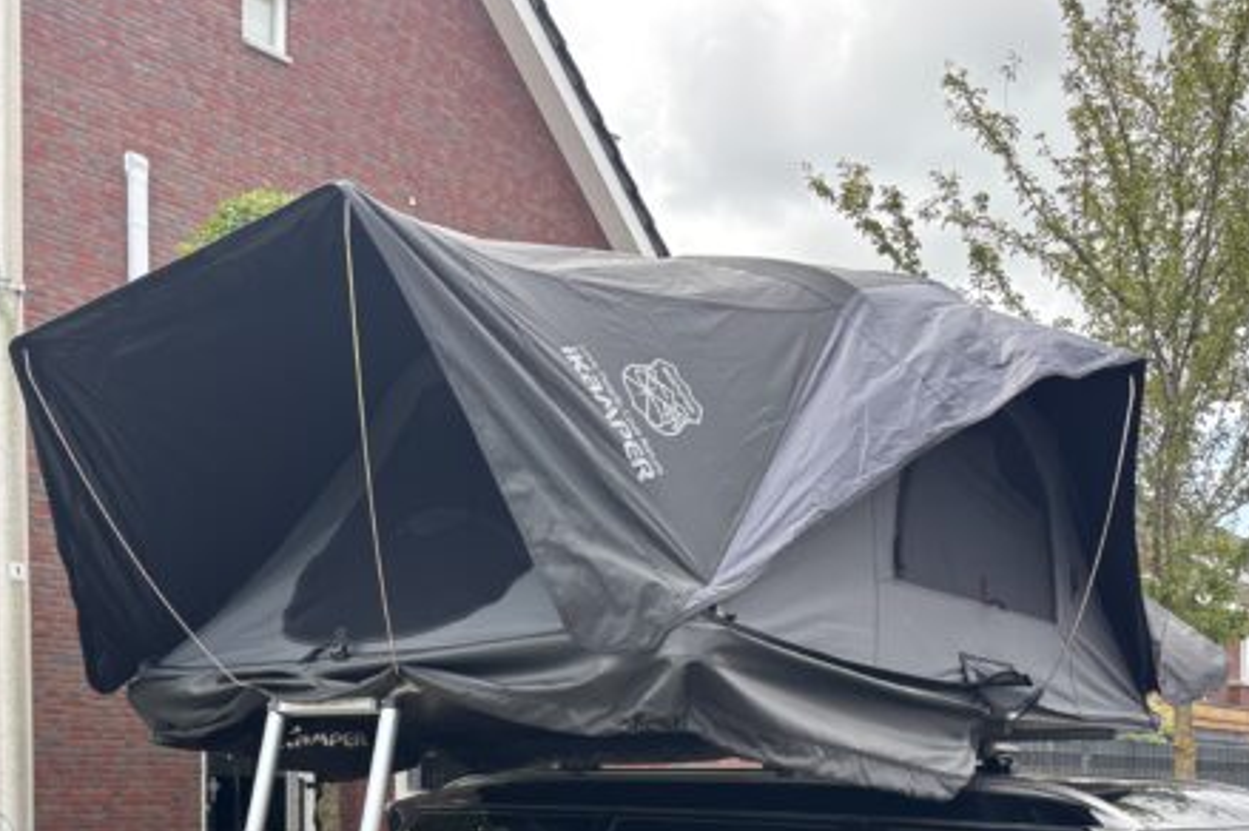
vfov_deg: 33.0
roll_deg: -1.5
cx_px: 629
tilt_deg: -4.2
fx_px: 1283
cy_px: 825
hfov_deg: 51.9
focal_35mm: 37
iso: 50
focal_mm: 5.96
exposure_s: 1/353
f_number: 1.6
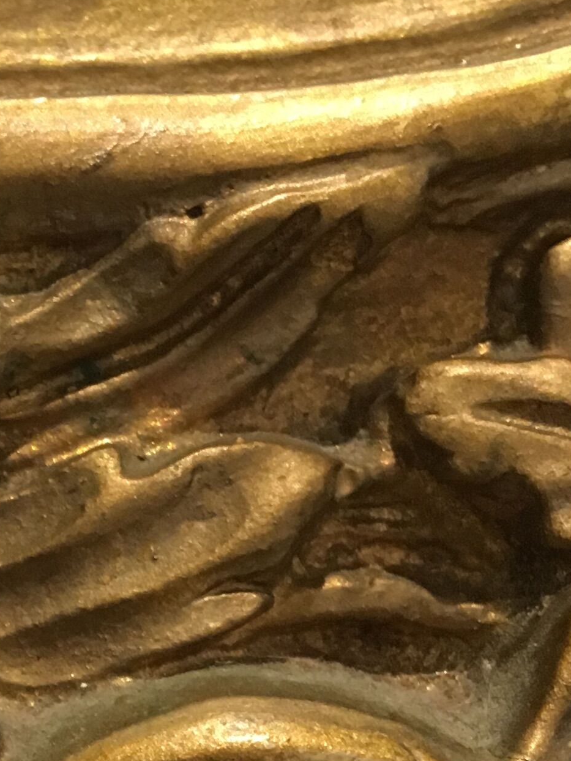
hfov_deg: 14.6
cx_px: -297
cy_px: 700
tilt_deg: -7.9
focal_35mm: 94
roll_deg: +1.5
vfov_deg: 20.4
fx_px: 2067
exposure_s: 1/33
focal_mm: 4.15
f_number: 2.2
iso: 160
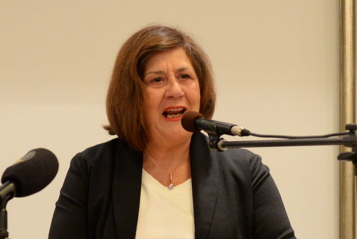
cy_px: 120
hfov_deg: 39.6
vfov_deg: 27.0
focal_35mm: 50
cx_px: 178
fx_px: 496
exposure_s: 1/60
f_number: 4.5
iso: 2500
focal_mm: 50
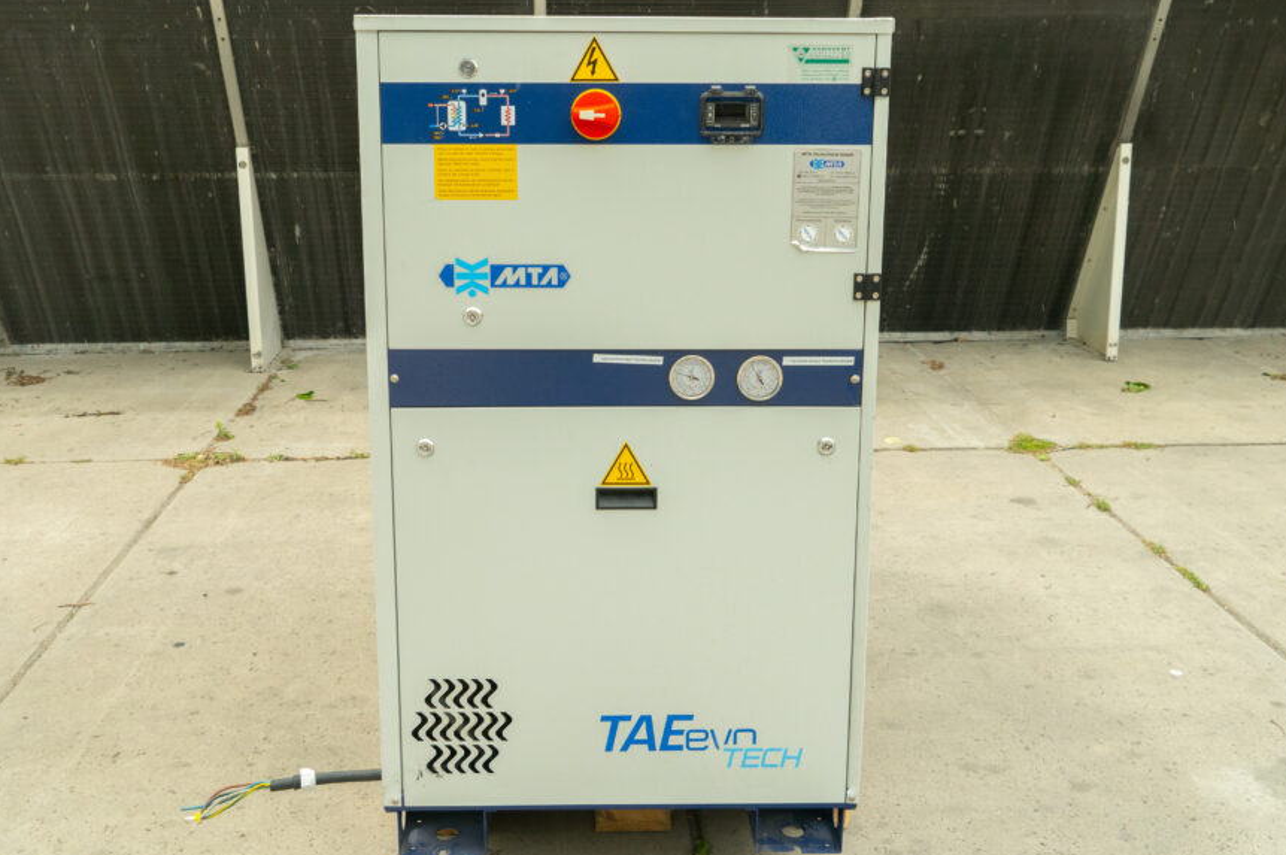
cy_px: 371
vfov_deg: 34.9
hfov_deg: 50.7
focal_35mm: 38
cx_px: 616
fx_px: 1356
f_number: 7.1
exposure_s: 1/320
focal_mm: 32
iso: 800
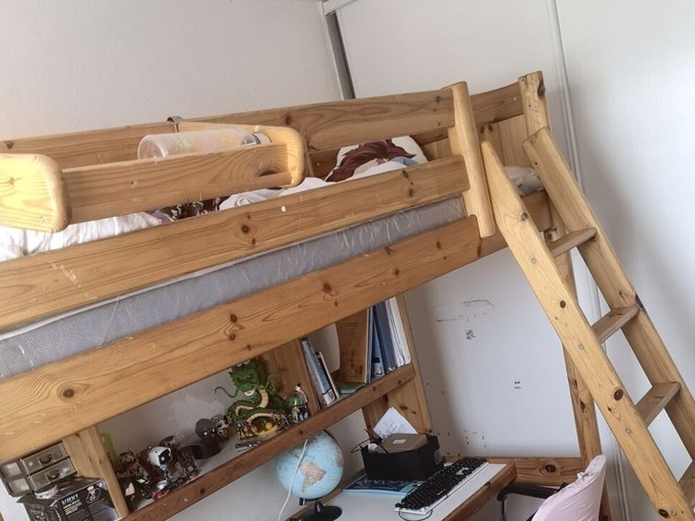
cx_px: 347
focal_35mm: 37
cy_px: 473
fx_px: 743
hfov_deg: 50.1
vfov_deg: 36.2
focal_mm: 3.95
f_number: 1.8
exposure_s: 1/33.3
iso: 250
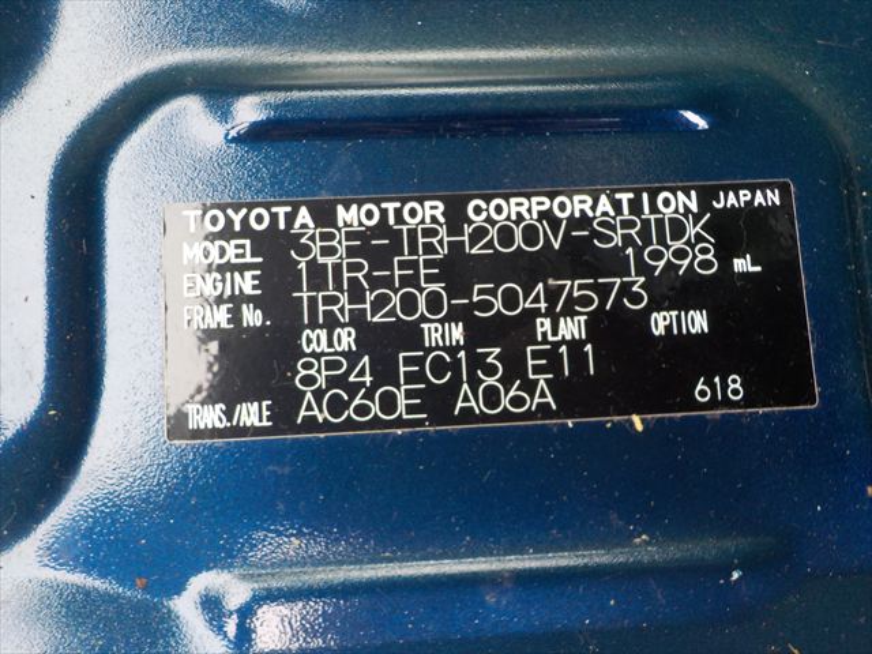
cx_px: 436
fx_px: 756
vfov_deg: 46.8
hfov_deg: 60.0
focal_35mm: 30
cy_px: 327
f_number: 3.3
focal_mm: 4.1
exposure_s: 1/100
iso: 125
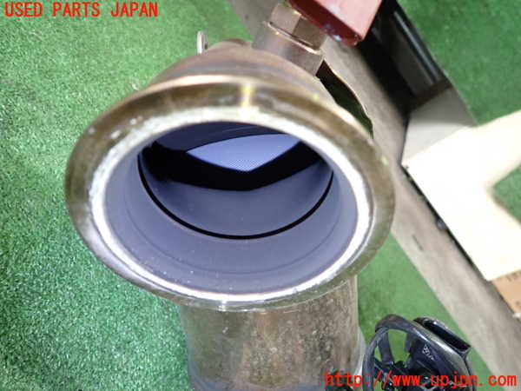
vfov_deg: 54.9
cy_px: 196
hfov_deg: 69.4
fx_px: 376
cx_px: 260
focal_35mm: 25
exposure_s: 1/30
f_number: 2
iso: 250
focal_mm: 4.5
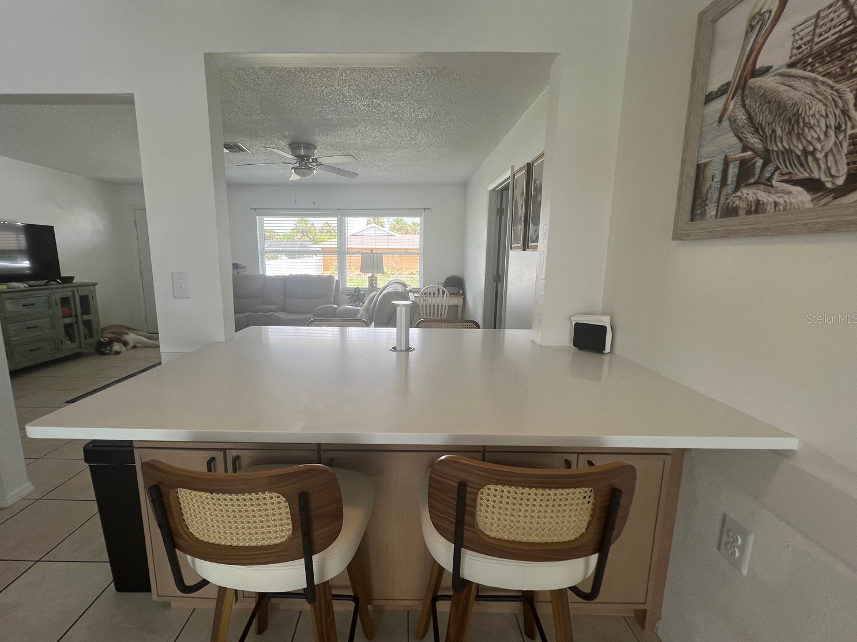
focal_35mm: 14
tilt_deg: -9.2
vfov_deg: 85.7
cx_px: 400
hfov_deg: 101.9
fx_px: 347
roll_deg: -0.6
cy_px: 318
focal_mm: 1.57
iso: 40
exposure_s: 1/120
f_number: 1.8
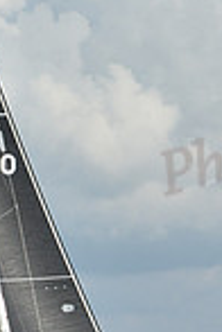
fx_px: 3367
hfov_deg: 3.8
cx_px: 44
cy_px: 52
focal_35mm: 364
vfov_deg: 5.7
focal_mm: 92
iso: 250
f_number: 9
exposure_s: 1/1250
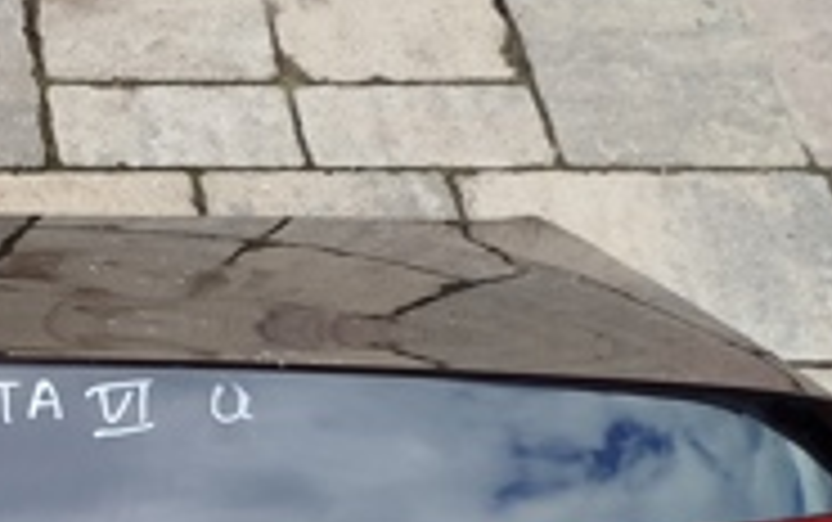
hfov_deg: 20.9
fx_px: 1997
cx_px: -319
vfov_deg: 14.3
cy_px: 652
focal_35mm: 88
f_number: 1.7
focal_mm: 5.31
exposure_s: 1/209
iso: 50
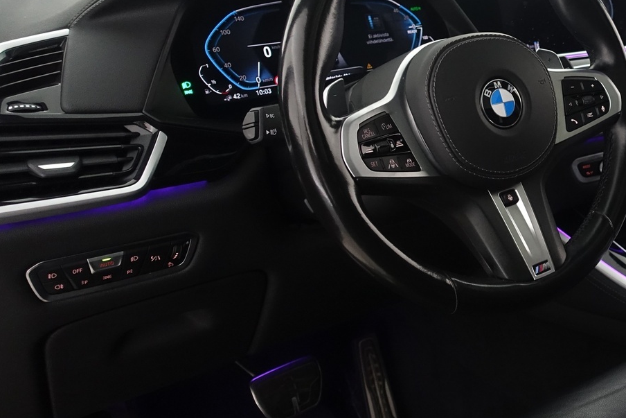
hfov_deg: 41.9
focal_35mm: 43
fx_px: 748
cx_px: 557
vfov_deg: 30.7
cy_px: 112
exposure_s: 1/30
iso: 1000
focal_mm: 8.8
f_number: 2.5
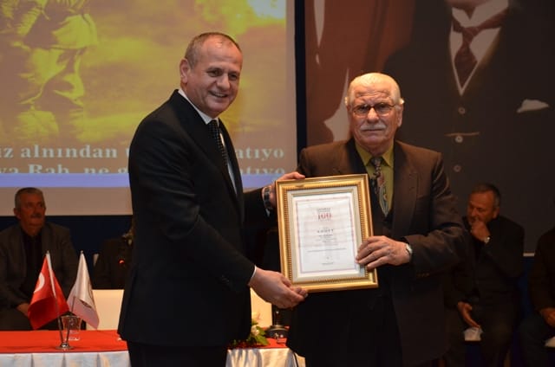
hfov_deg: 20.7
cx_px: 278
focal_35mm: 99
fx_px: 1523
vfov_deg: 13.8
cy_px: 184
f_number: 5.3
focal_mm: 66
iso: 2000
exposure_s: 1/100
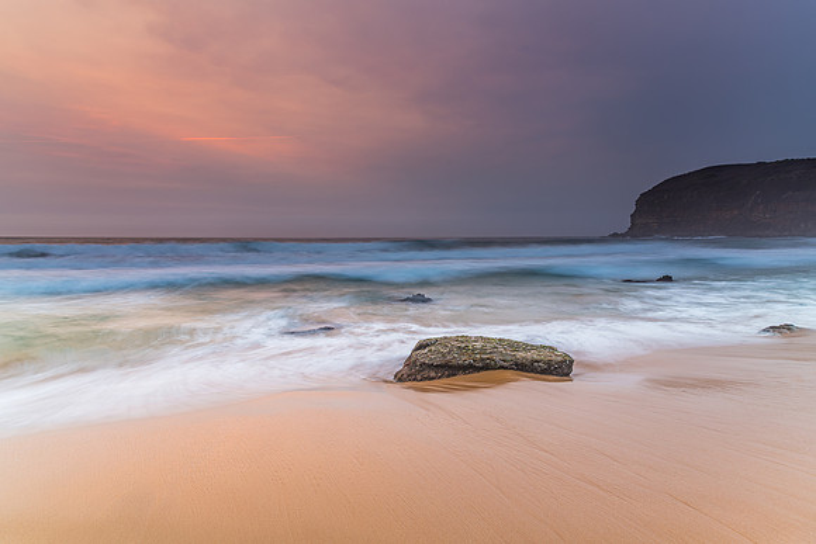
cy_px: 272
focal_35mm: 25
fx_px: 558
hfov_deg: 72.4
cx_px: 408
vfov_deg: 52.0
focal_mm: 24
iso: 50
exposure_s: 2
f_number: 9
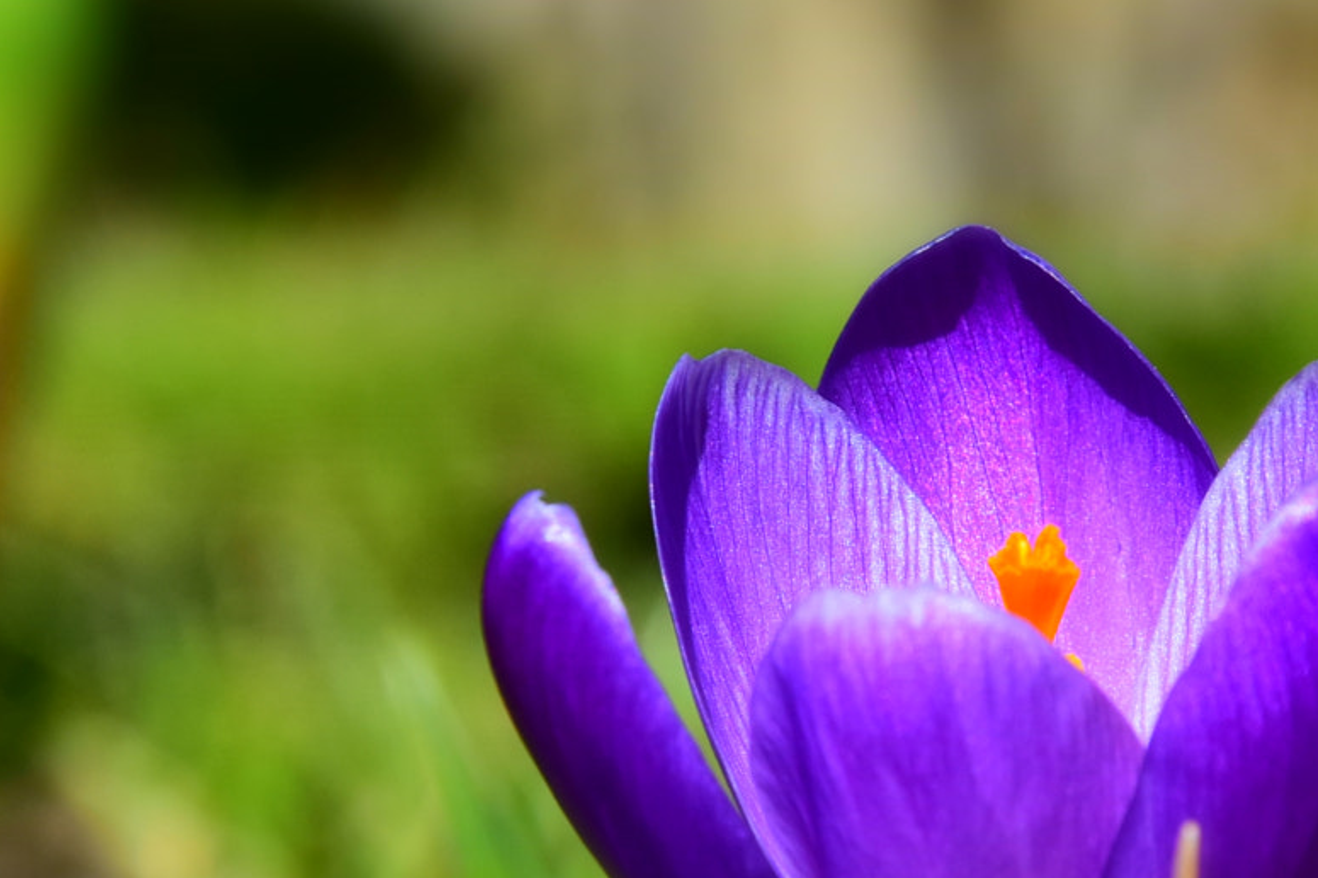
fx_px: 15235
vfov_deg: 3.3
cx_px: 891
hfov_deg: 5.0
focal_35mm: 416
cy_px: 556
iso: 400
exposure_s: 1/400
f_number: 11
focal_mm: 105
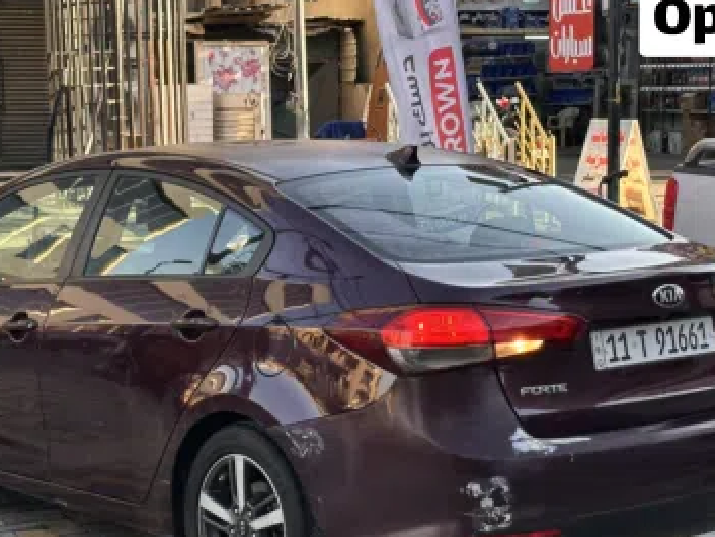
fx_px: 1798
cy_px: 349
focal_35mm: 87
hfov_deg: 22.5
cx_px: 334
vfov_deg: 17.0
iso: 64
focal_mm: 6.86
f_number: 1.78
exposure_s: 1/264
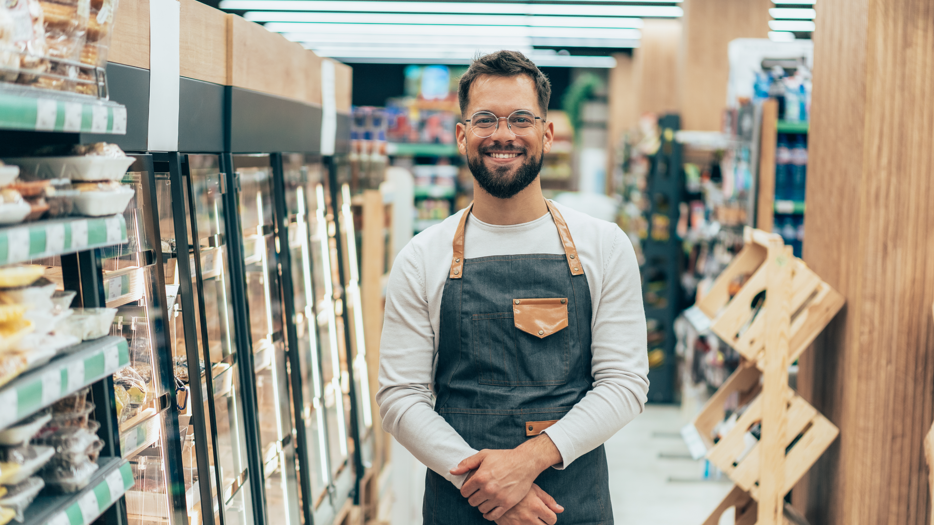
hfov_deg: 36.0
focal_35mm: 58
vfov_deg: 20.7
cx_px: 466
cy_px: 304
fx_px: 1436
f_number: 1.8
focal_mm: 55
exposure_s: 1/400
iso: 500
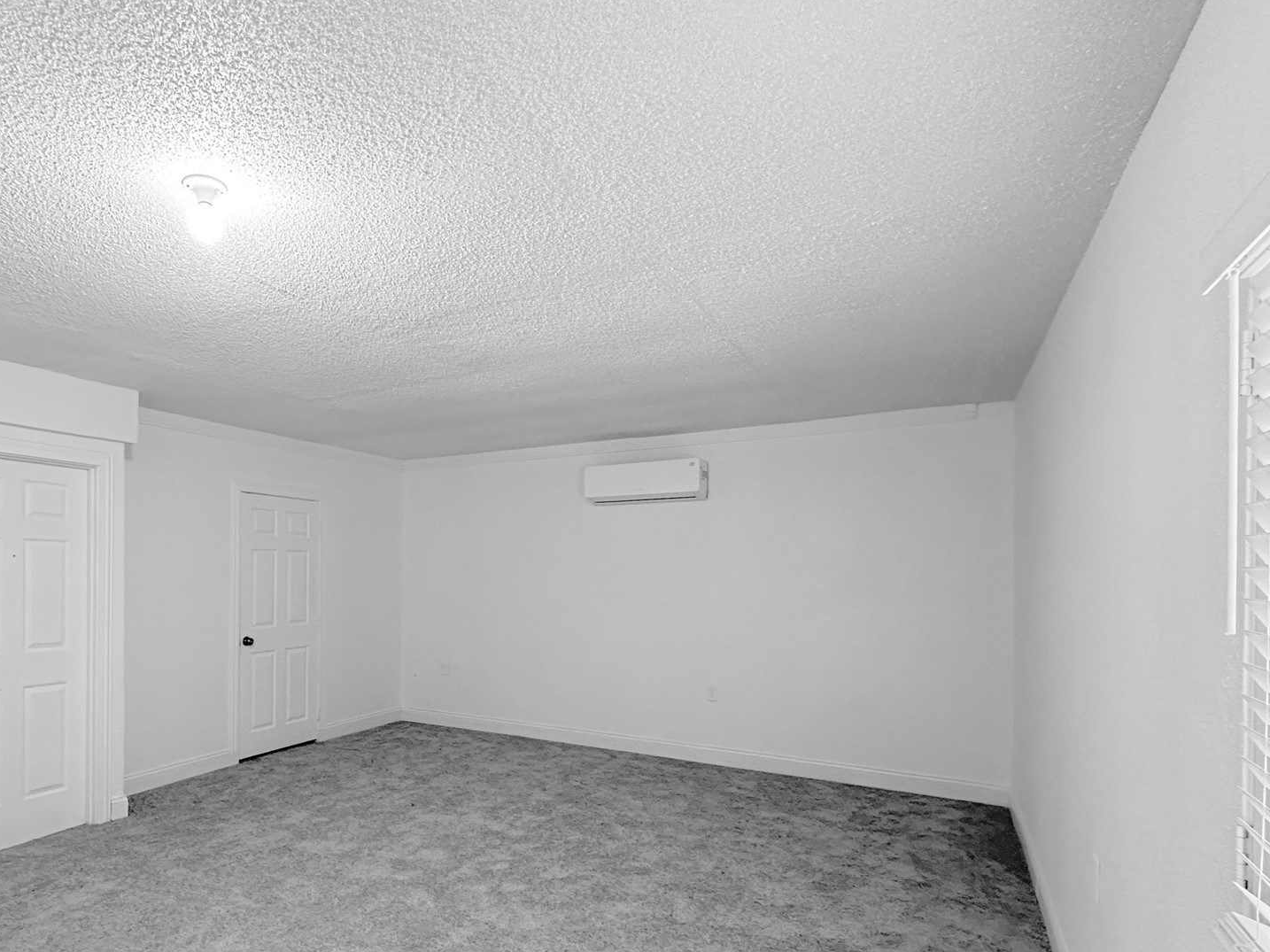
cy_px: 584
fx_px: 734
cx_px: 462
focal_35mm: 20
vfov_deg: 65.2
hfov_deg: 80.0
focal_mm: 2.22
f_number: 2.2
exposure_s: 1/60
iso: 640
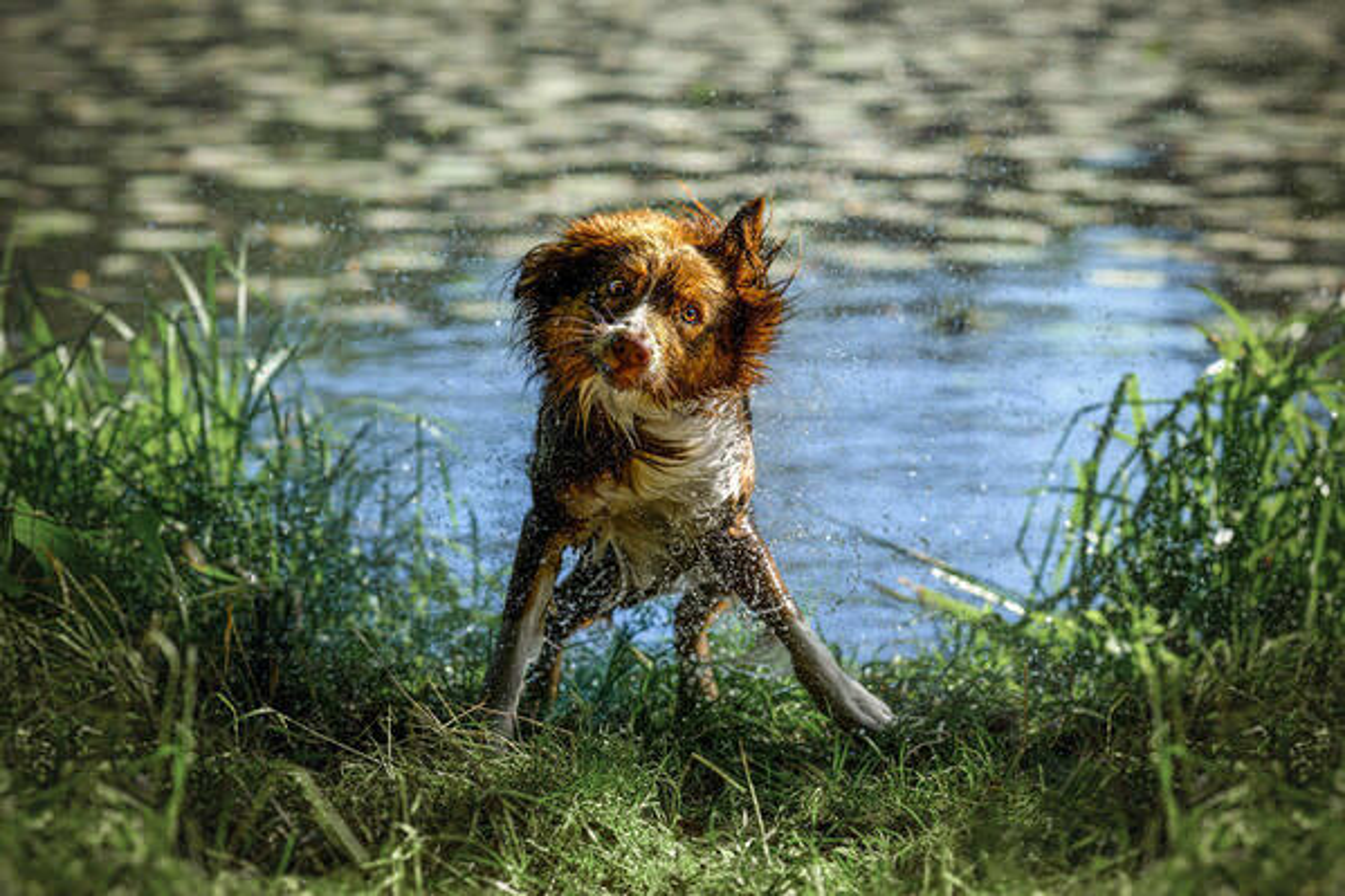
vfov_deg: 16.1
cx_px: 672
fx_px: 3175
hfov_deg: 23.9
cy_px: 448
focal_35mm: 85
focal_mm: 85
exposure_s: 1/3200
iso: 560
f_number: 3.2
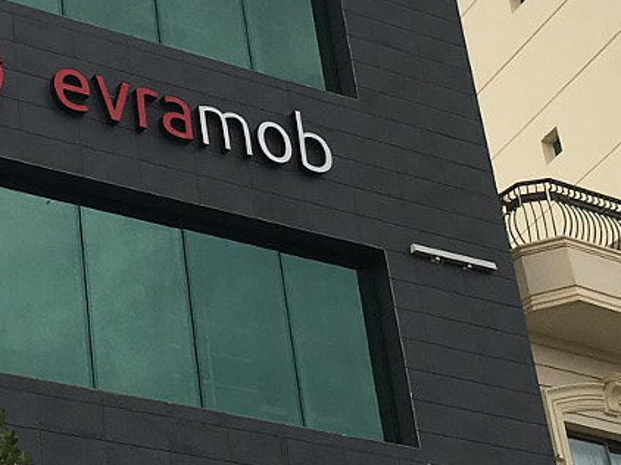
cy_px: 135
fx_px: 1972
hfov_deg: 17.7
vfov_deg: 13.4
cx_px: 128
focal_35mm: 110
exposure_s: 1/974
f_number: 2.2
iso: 25
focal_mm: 4.15
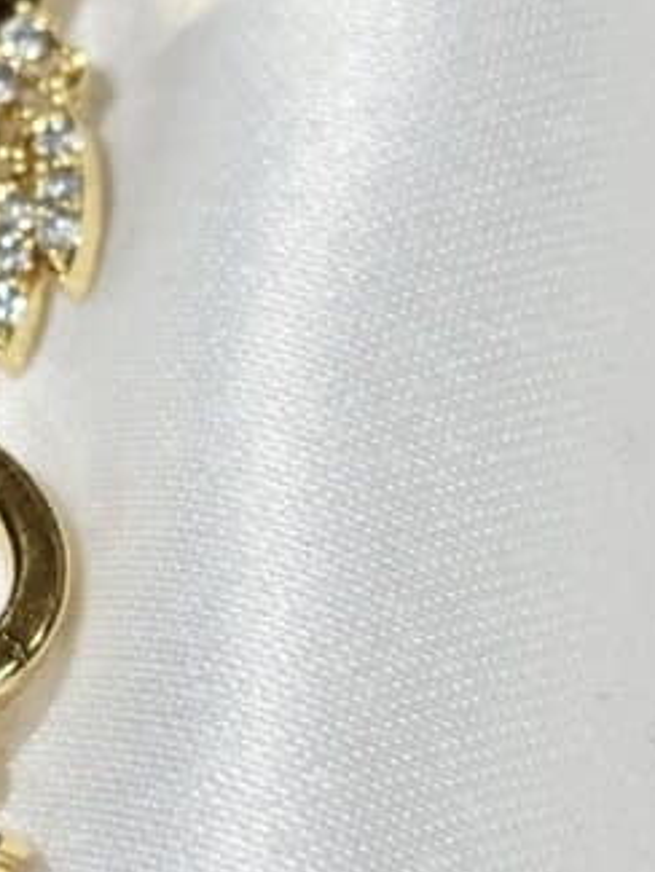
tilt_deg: -55.3
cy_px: 335
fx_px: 4135
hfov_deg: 9.0
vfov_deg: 12.0
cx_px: -102
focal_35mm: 164
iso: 32
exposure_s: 1/343
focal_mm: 5.96
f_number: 1.6
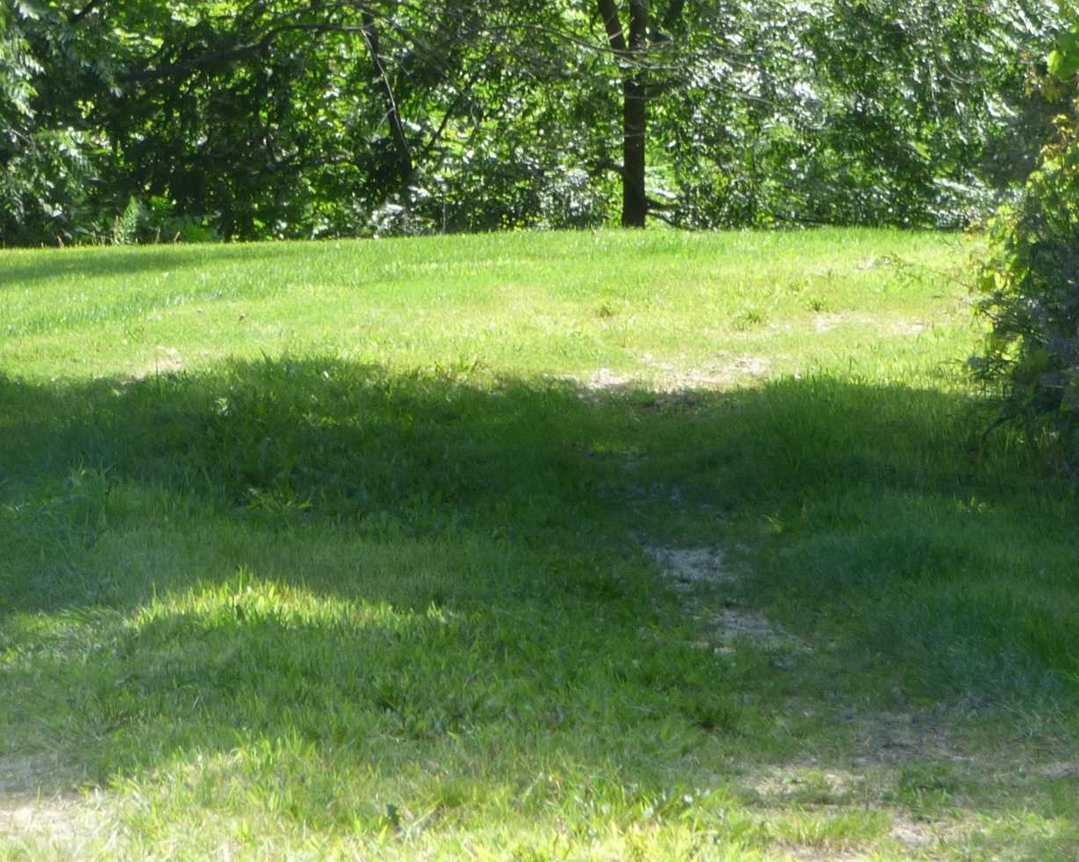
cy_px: 324
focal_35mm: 385
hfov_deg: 5.0
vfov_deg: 4.0
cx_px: 309
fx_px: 12291
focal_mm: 28.23
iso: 100
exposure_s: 1/125
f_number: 5.4
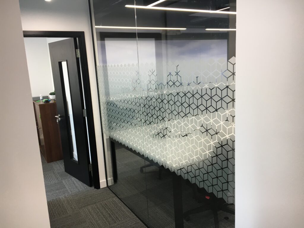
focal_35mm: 29
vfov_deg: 48.2
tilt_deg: -10.4
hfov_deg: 61.7
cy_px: 114
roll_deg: +0.5
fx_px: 255
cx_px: 152
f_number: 2.2
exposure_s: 1/33
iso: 40
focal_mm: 4.15
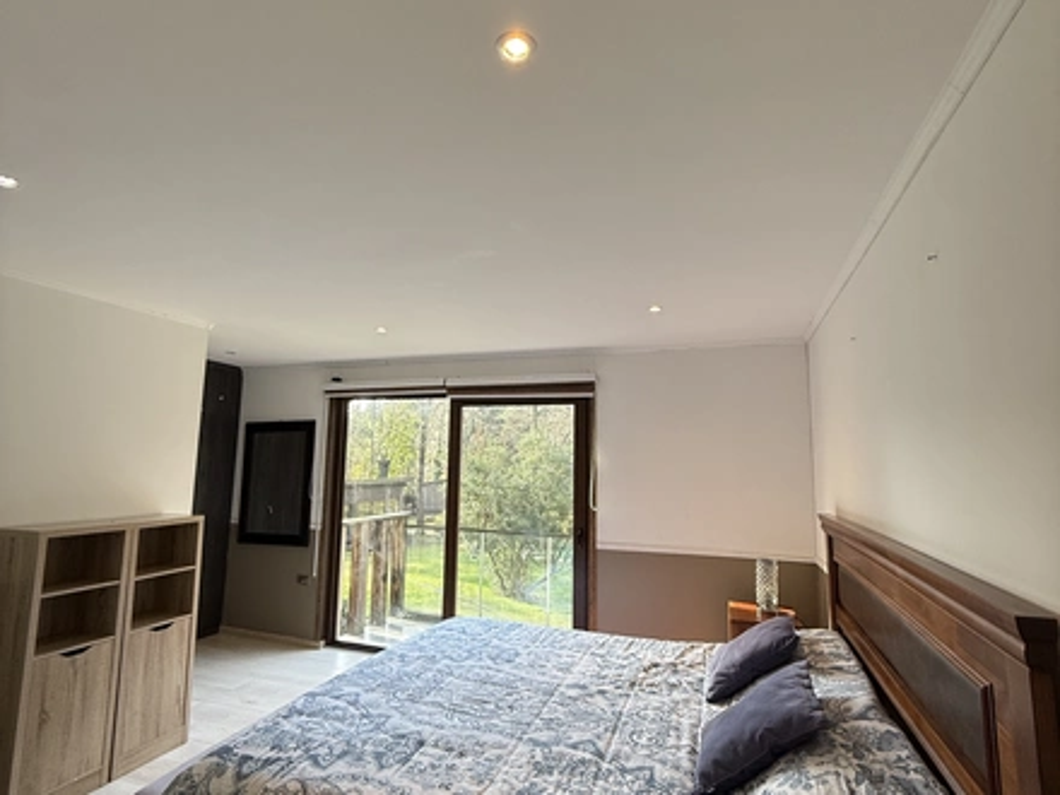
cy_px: 398
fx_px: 429
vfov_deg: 85.7
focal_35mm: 14
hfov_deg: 102.1
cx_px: 530
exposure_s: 1/100
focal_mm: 2.22
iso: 80
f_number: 2.2
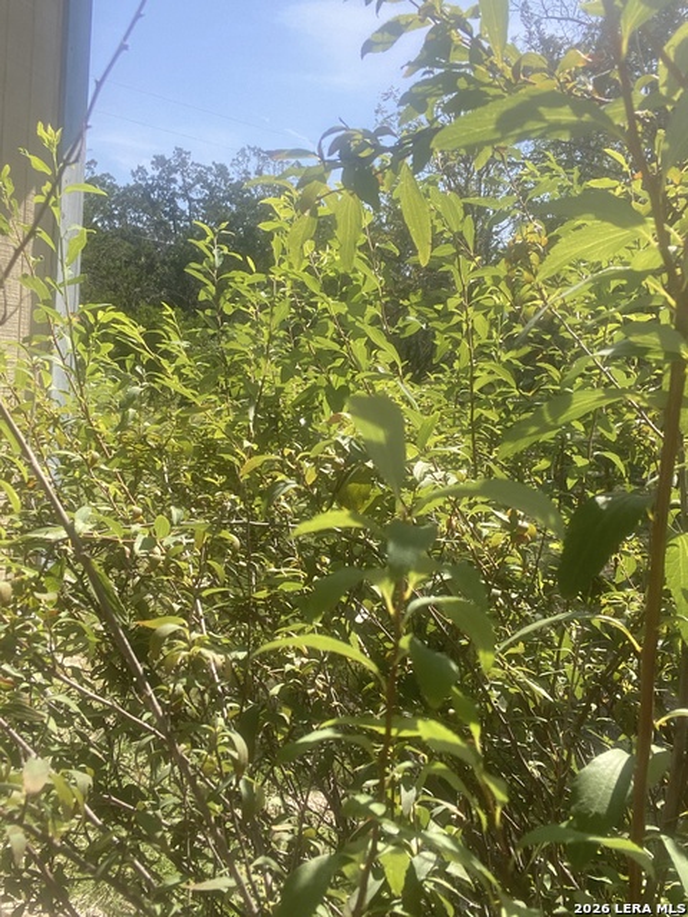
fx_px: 795
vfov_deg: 60.0
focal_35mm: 30
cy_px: 458
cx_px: 344
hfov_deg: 46.8
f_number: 2.2
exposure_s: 1/429
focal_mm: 2.71
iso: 25
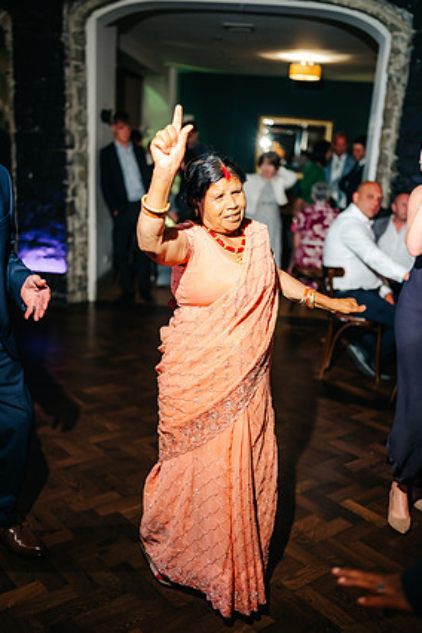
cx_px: 201
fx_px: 651
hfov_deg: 35.9
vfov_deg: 51.9
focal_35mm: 37
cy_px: 327
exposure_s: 1/200
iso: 400
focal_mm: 35
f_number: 1.6
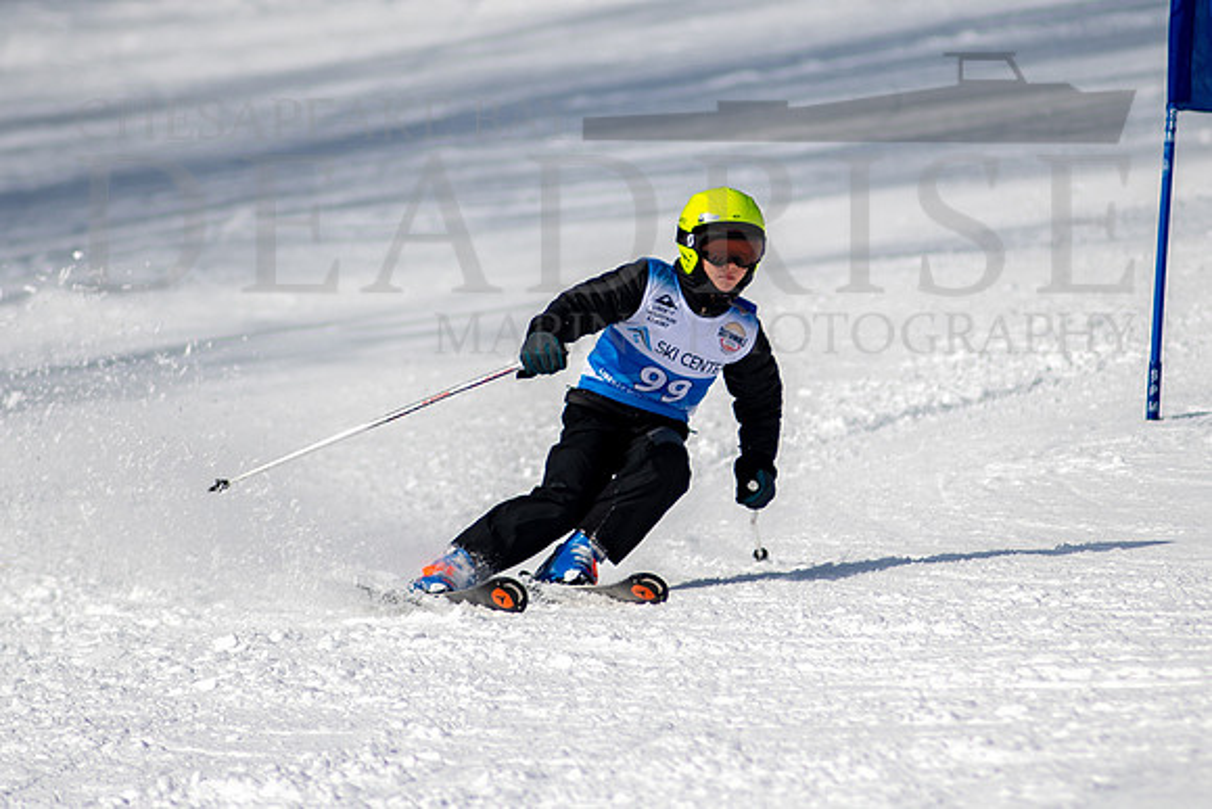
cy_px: 356
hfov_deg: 2.8
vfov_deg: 1.9
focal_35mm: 728
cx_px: 681
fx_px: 24516
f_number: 2.8
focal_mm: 300
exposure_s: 1/6400
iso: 100
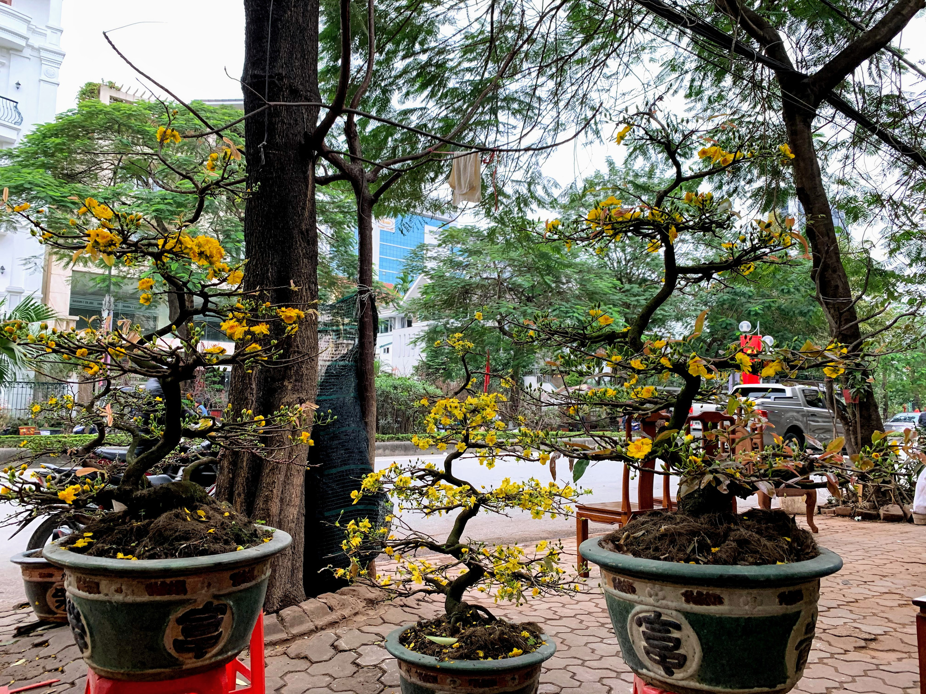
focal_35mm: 26
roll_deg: -1.1
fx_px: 696
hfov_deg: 67.3
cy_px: 347
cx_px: 463
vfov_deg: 53.1
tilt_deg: +3.8
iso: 100
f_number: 1.8
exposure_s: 1/95
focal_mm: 4.25
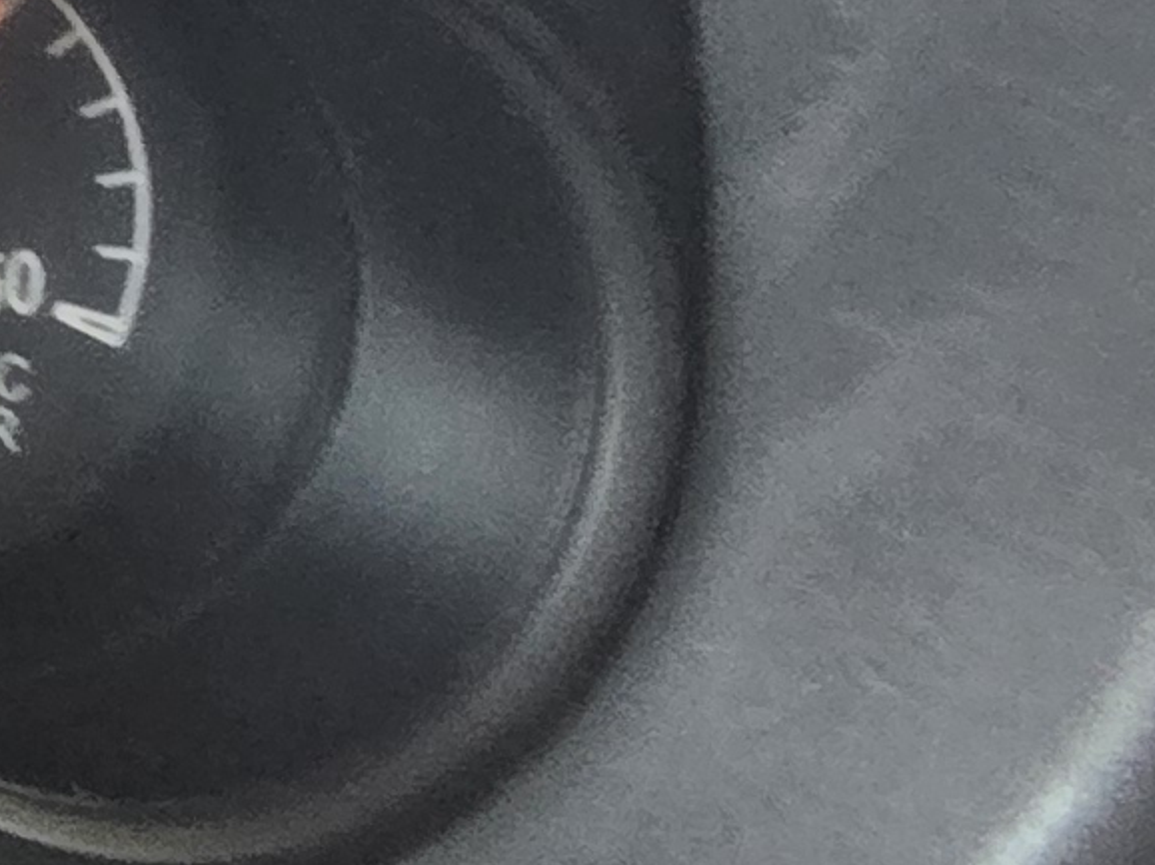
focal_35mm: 90
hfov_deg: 9.7
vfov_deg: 13.9
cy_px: -857
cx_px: -2828
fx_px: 3002
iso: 200
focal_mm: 2.2
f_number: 2.2
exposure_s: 1/120
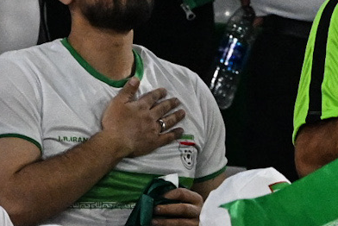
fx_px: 29436
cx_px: 781
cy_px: 361
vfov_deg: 0.4
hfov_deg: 0.7
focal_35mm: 3133
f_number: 4
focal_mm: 600
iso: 4500
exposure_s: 1/2000
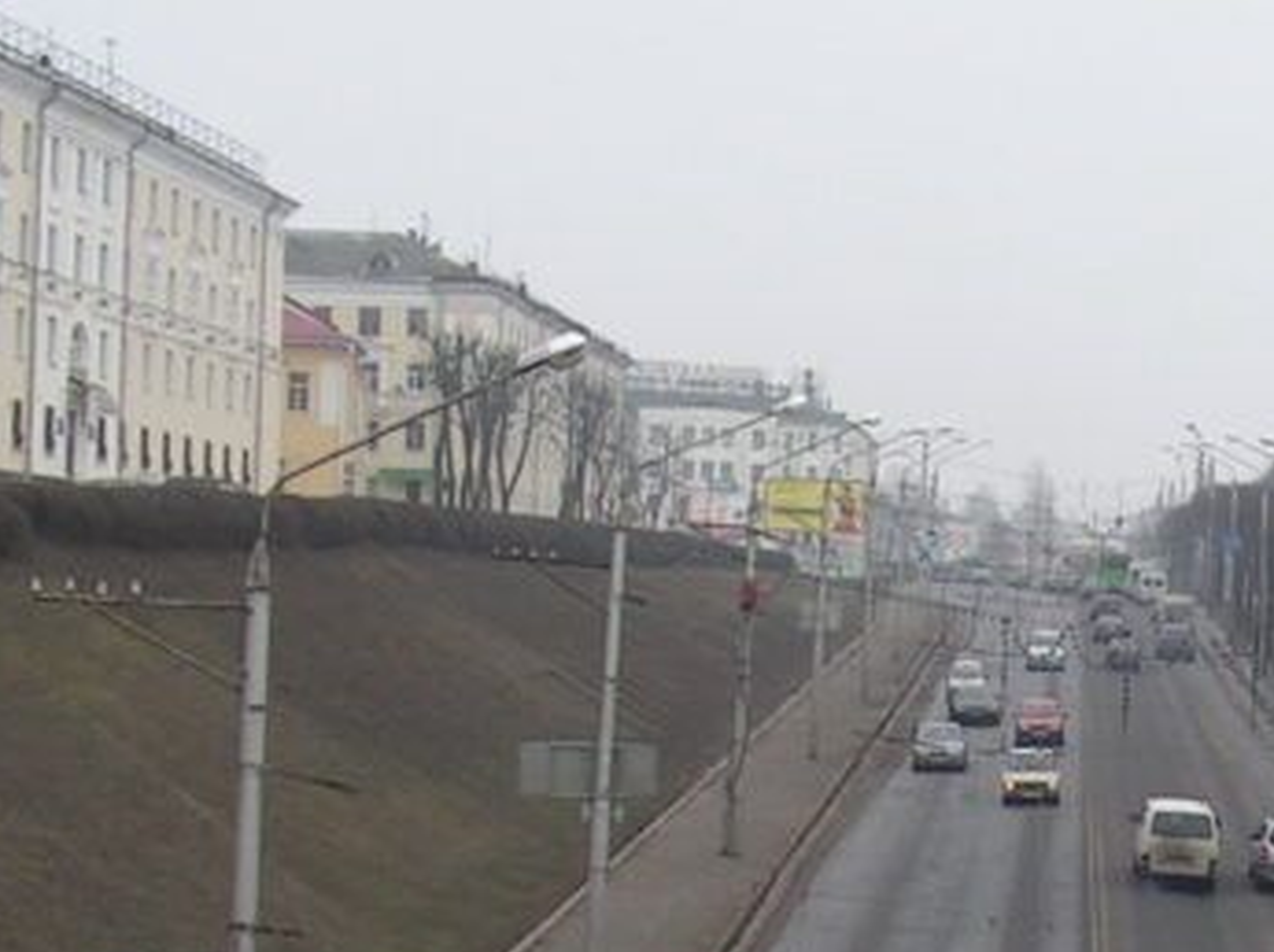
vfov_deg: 13.5
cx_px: 1082
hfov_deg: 18.2
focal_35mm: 107
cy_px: 1118
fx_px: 3934
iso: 64
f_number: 4.8
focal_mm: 6
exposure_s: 1/250
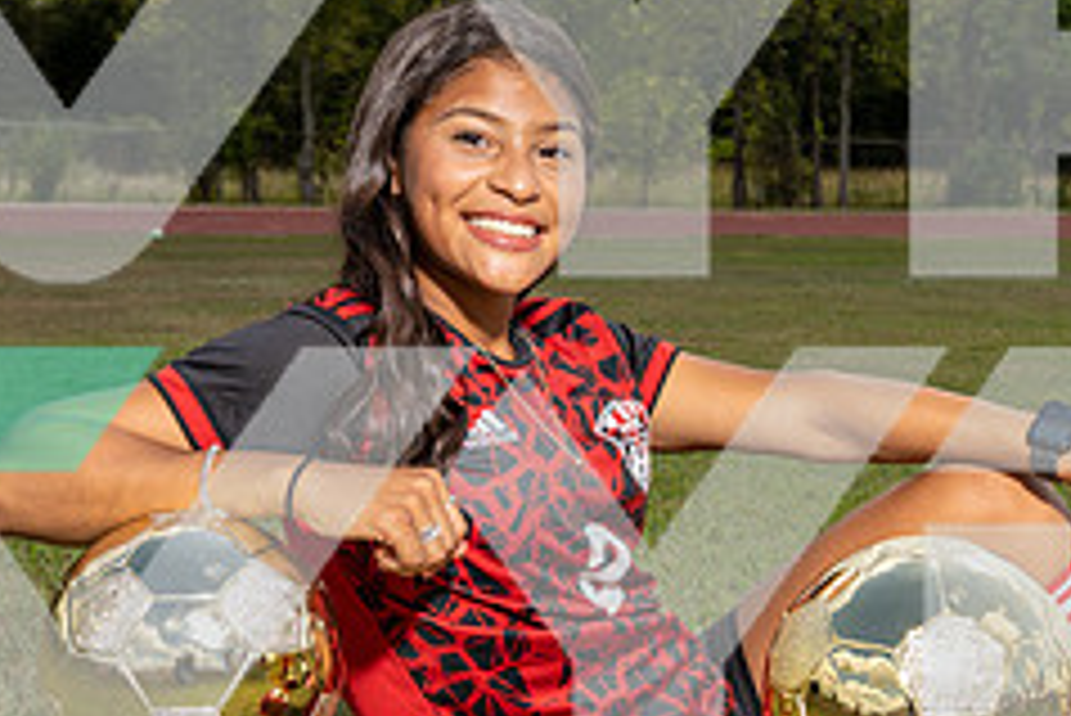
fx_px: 2471
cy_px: 588
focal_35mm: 83
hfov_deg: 24.1
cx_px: 837
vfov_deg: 16.3
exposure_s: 1/250
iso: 100
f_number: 7.1
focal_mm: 34
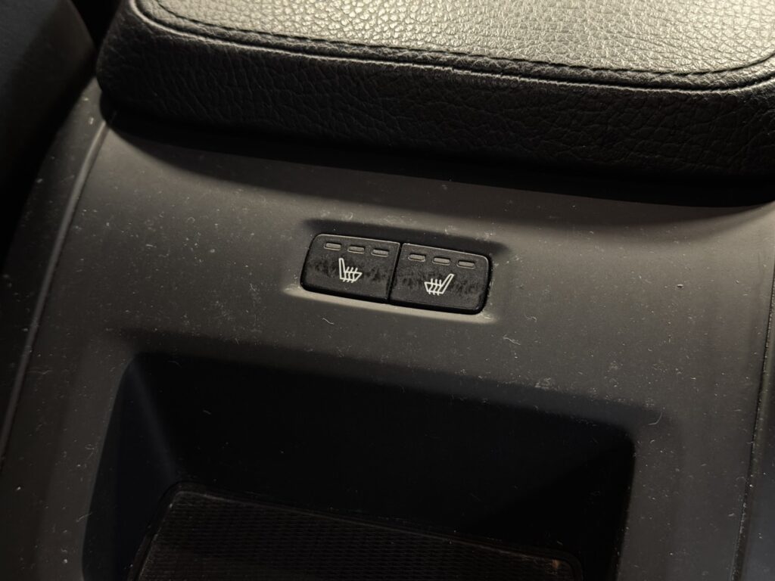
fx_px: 1075
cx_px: 388
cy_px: 290
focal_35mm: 48
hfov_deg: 39.7
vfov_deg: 30.3
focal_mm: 6.76
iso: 1000
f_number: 1.78
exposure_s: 1/15
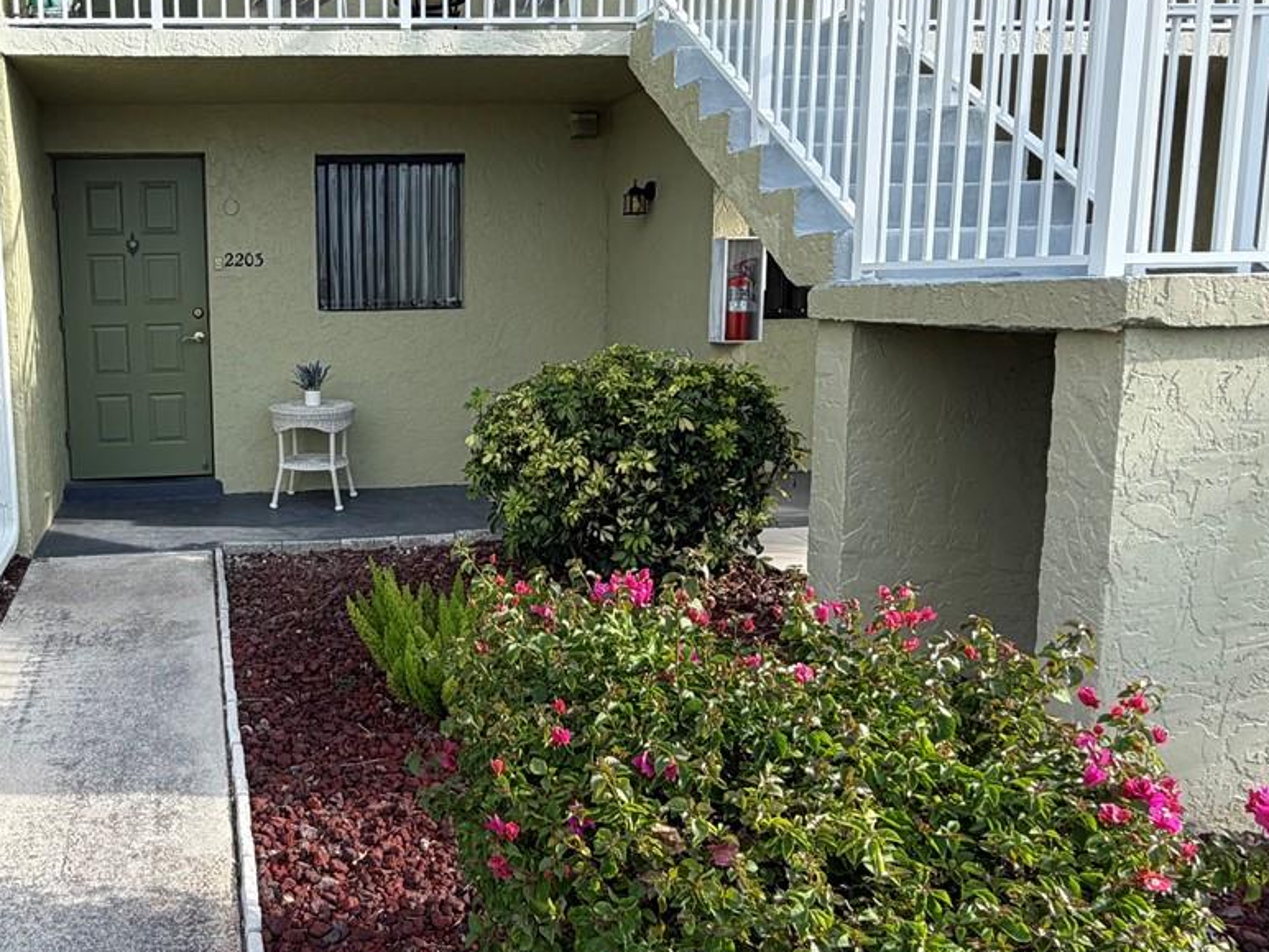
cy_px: 437
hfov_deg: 58.3
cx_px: 307
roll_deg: +0.9
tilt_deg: -7.2
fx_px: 1063
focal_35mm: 29
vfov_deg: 48.2
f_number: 2.2
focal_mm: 2.22
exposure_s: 1/574
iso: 40
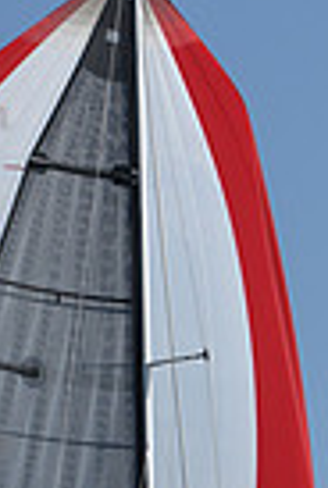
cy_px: 634
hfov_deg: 4.7
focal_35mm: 296
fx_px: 4025
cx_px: 194
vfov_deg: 6.9
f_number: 10
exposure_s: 1/1250
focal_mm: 70
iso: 320
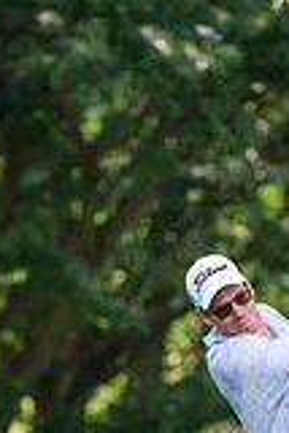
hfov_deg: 3.0
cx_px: 200
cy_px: 501
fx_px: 5563
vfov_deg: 4.4
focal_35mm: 463
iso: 400
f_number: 3.2
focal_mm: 165
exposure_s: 1/800
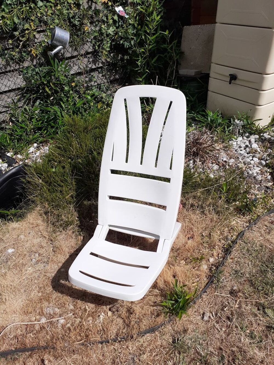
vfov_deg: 65.3
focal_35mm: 27
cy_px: 182
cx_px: 137
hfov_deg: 51.4
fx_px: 285
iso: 40
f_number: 1.9
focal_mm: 3.6
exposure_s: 1/3663
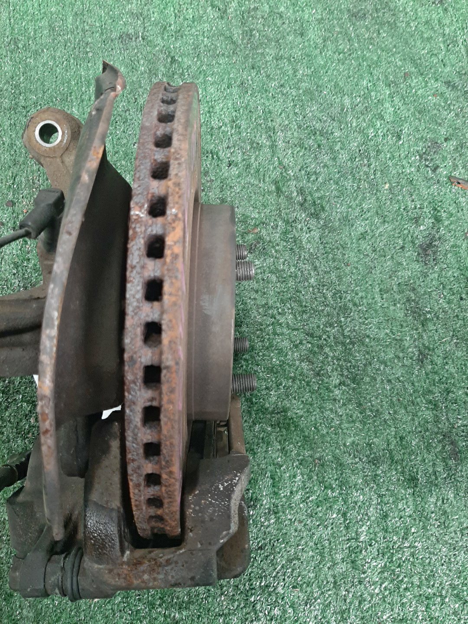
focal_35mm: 26
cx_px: 234
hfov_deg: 53.1
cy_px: 312
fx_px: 469
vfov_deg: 67.3
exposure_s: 1/33
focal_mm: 3.93
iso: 187
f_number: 1.7
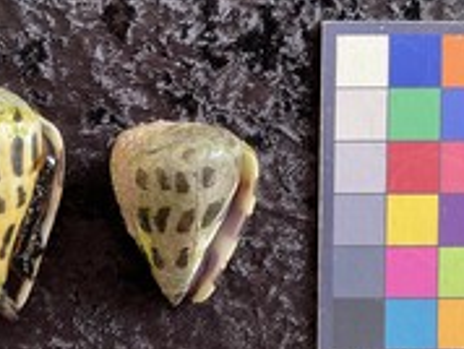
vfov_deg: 25.5
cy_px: 251
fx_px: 765
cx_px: 143
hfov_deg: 33.4
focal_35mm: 57
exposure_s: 1/120
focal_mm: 3
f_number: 1.8
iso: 64
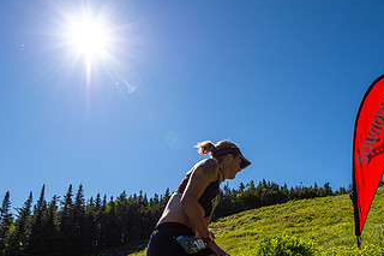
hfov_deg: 62.9
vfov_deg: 42.2
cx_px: 238
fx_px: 309
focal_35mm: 29
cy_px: 218
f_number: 5
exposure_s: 1/1000
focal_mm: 16
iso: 100
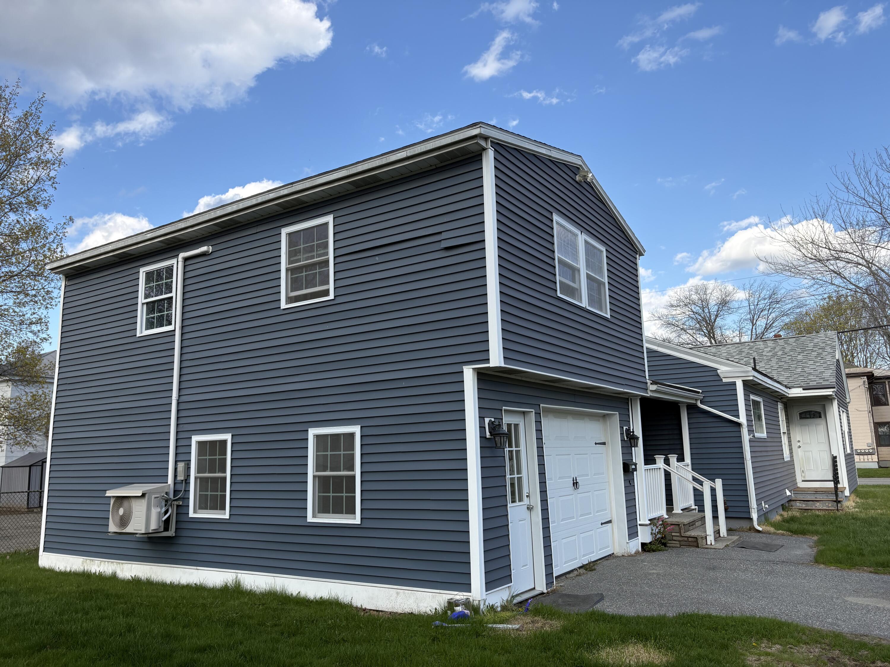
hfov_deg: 67.3
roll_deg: +1.3
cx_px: 445
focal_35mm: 26
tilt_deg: +10.1
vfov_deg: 53.1
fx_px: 668
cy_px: 334
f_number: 1.6
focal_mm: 5.96
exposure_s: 1/1706
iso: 50
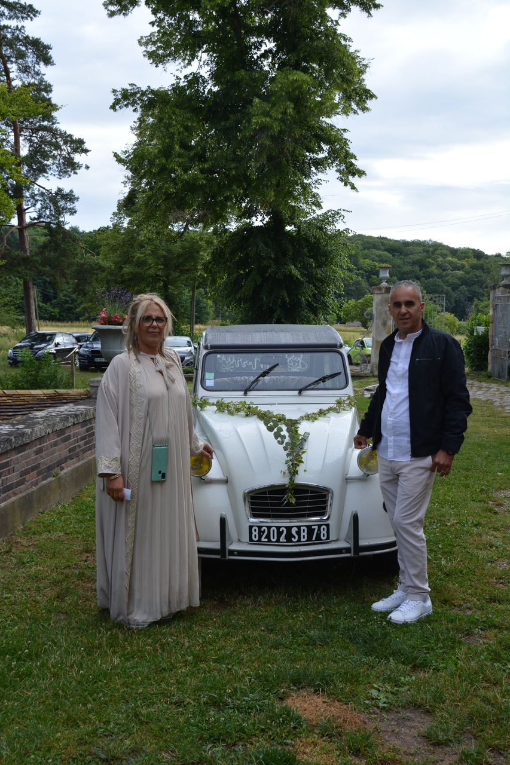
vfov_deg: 49.6
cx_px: 255
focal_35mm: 39
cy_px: 382
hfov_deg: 34.2
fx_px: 829
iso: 200
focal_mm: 26
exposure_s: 1/125
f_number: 5.6
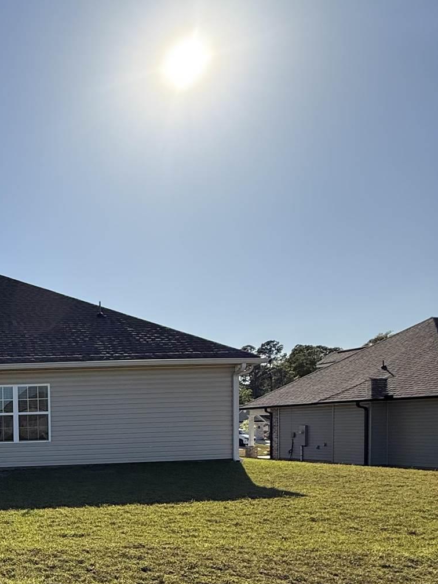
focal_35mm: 32
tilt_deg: -2.7
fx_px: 540
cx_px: -57
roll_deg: +1.3
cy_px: 463
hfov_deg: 36.5
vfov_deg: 53.3
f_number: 2.2
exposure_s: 1/2717
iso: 64
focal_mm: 2.22
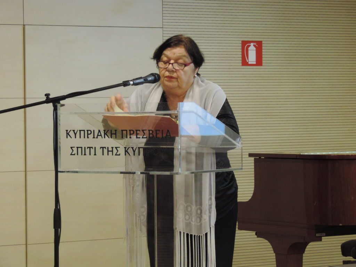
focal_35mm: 155
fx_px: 1594
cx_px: 178
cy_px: 134
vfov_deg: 9.6
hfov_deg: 12.7
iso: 800
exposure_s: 1/25
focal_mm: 27.6
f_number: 4.4
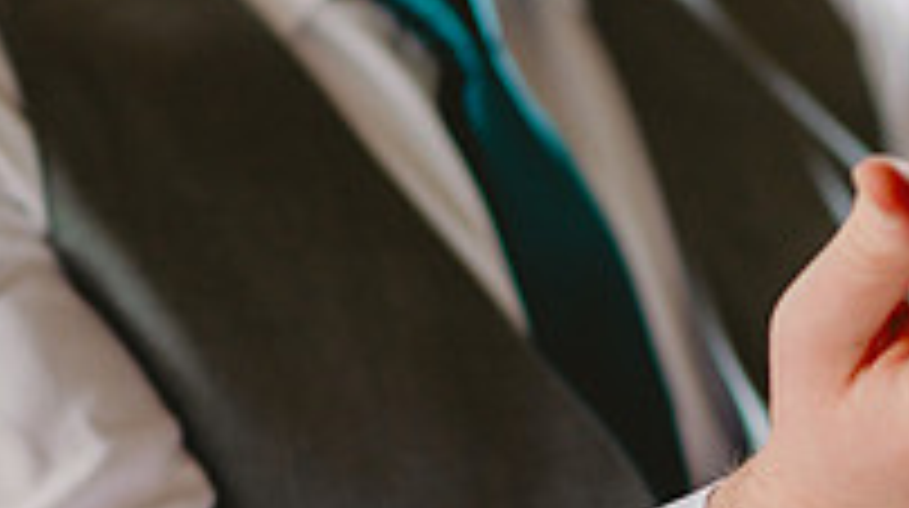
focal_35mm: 256
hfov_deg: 8.4
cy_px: 450
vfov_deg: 4.7
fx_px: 6162
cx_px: 680
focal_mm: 85
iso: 400
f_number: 2.2
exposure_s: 1/320
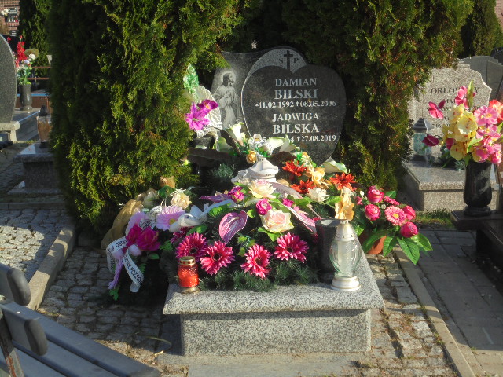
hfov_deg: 26.7
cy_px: 188
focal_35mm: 73
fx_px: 1061
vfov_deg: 20.2
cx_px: 252
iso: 100
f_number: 6.1
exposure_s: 1/320
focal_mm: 13.1
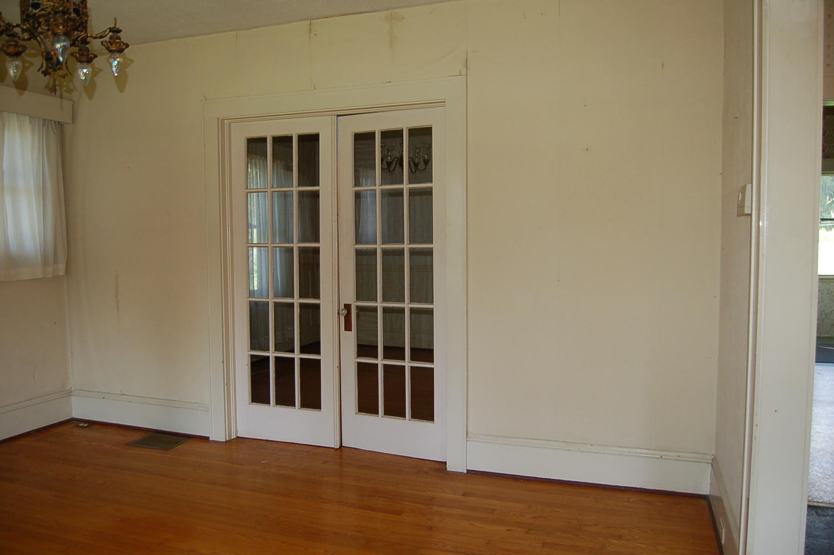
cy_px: 278
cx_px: 417
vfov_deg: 47.8
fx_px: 625
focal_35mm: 27
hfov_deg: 67.4
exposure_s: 1/60
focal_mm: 18
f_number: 3.5
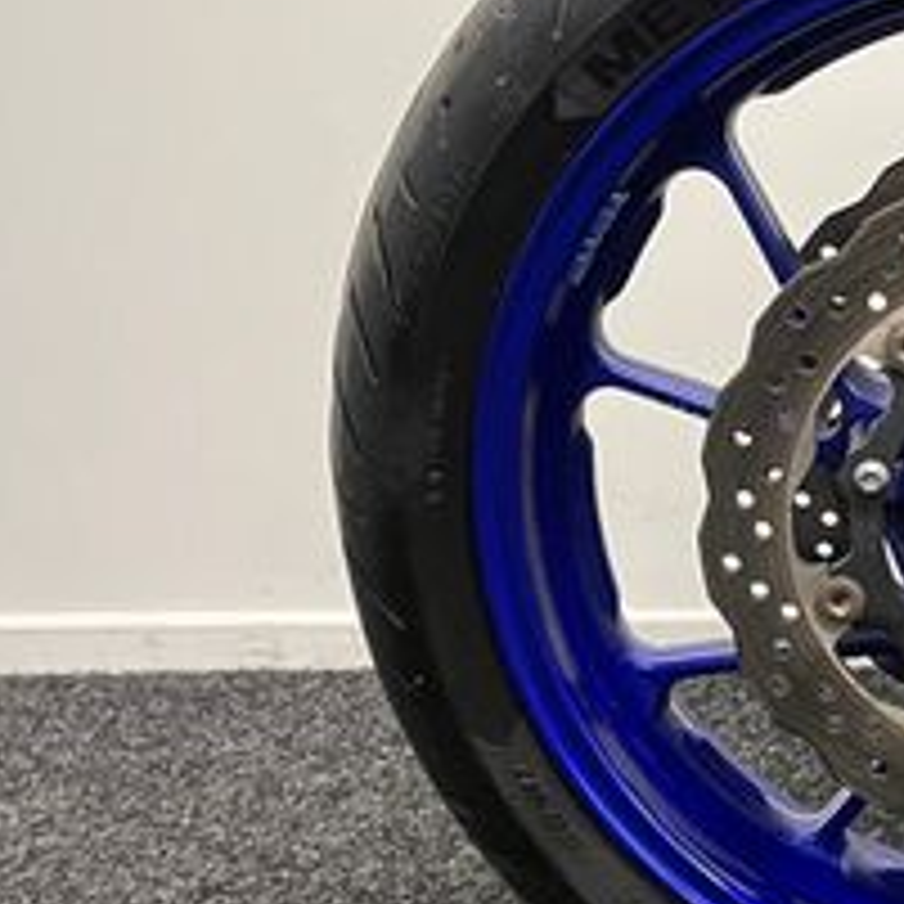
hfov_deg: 21.8
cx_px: 1102
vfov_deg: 23.6
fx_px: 2157
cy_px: 378
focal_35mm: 73
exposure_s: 1/50
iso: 200
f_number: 1.6
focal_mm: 5.1
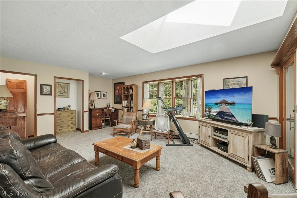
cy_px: 99
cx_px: 148
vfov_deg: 77.3
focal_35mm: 15
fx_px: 124
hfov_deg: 100.4
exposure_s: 1/30
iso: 400
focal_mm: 15
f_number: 8
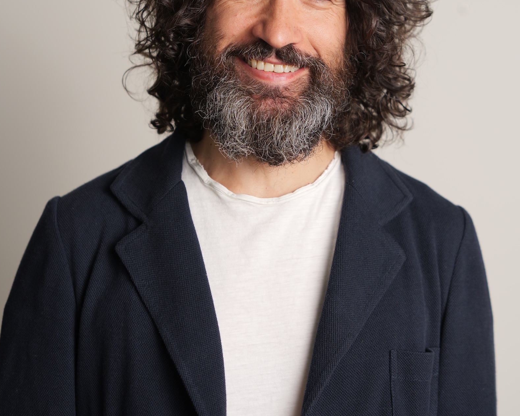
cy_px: 123
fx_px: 1093
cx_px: 258
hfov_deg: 26.8
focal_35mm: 71
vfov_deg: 21.4
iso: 640
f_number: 2.8
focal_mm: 50
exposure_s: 1/30
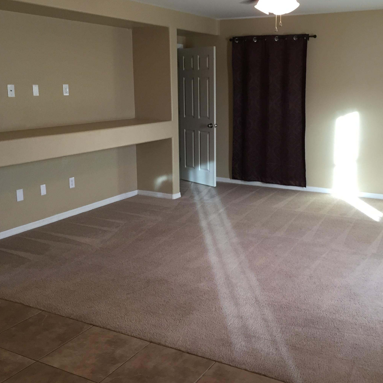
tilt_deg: -10.2
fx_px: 476
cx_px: 231
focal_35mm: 38
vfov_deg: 43.8
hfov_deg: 43.6
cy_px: 176
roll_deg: -1.0
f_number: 2.2
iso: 100
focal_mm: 4.15
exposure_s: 1/30
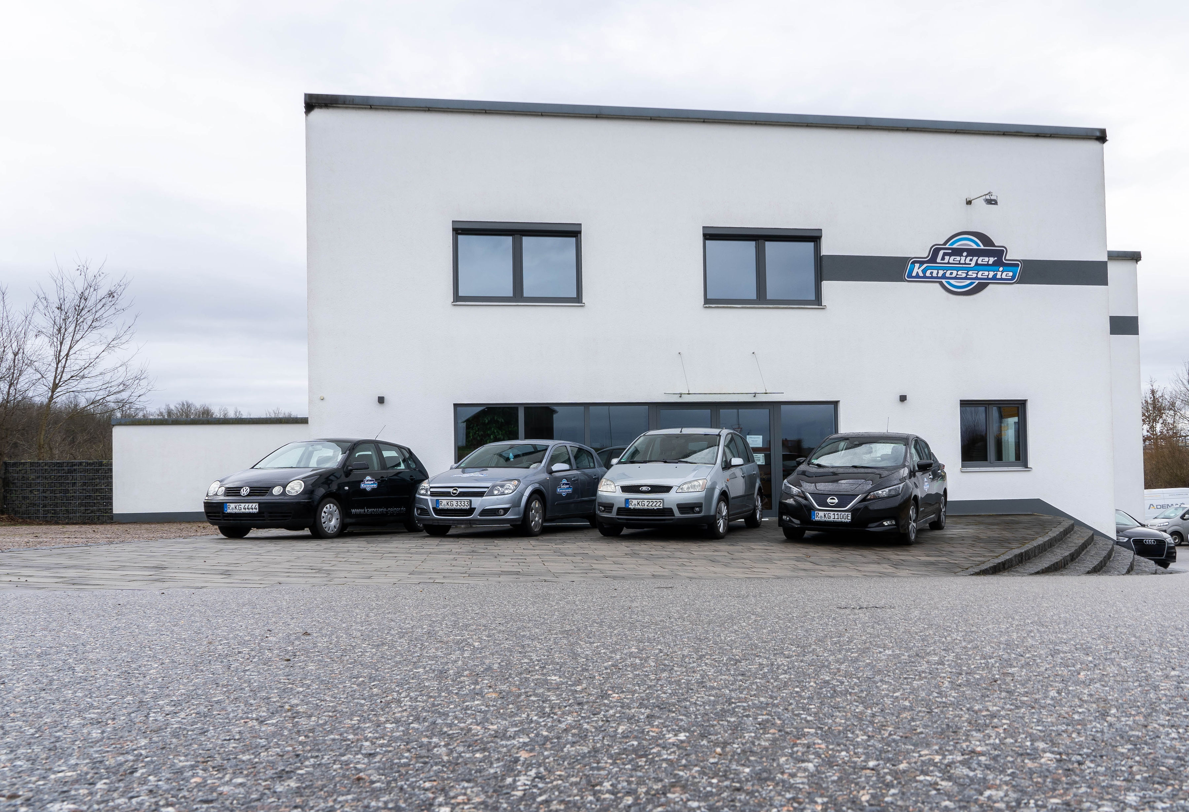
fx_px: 1002
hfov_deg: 61.2
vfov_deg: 44.0
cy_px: 468
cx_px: 661
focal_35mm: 30
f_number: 16
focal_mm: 24
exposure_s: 1/40
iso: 100
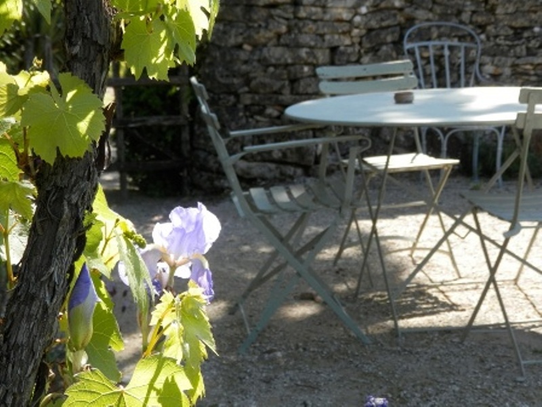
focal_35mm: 66
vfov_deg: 22.3
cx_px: 271
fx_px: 1033
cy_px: 204
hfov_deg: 29.4
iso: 80
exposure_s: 1/125
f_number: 4.4
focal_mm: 11.9
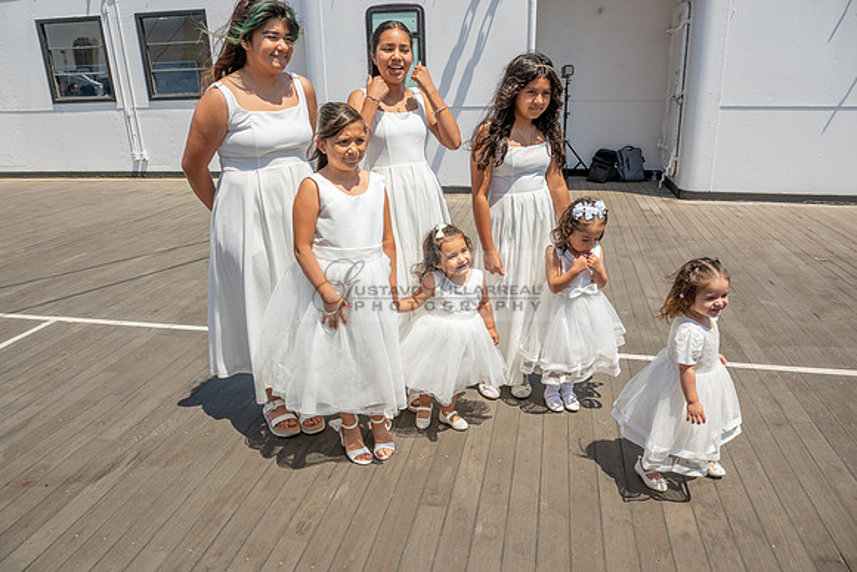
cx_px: 428
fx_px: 655
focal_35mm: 28
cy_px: 286
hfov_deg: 66.4
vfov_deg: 47.2
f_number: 9
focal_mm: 27.5
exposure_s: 1/400
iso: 200
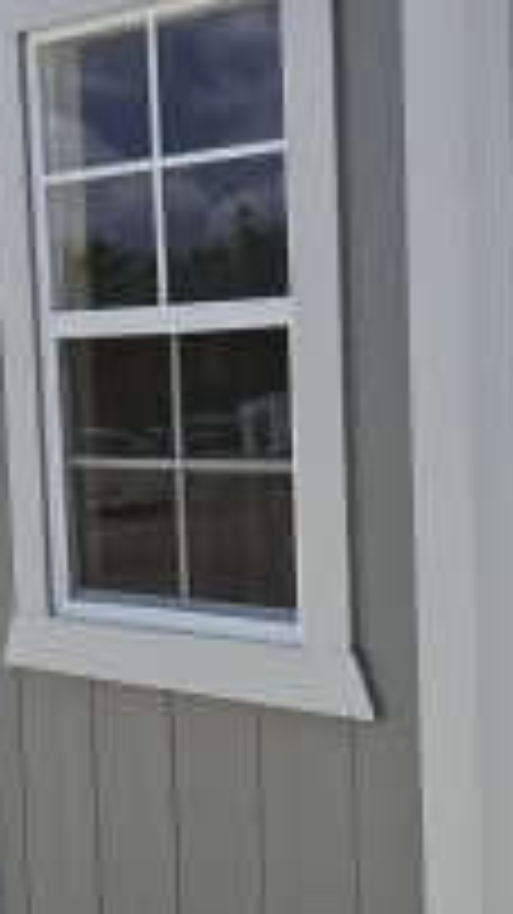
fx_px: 1913
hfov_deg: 15.3
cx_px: 302
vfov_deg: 26.8
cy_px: 572
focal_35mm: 79
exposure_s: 1/2092
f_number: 1.8
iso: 50
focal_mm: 5.54
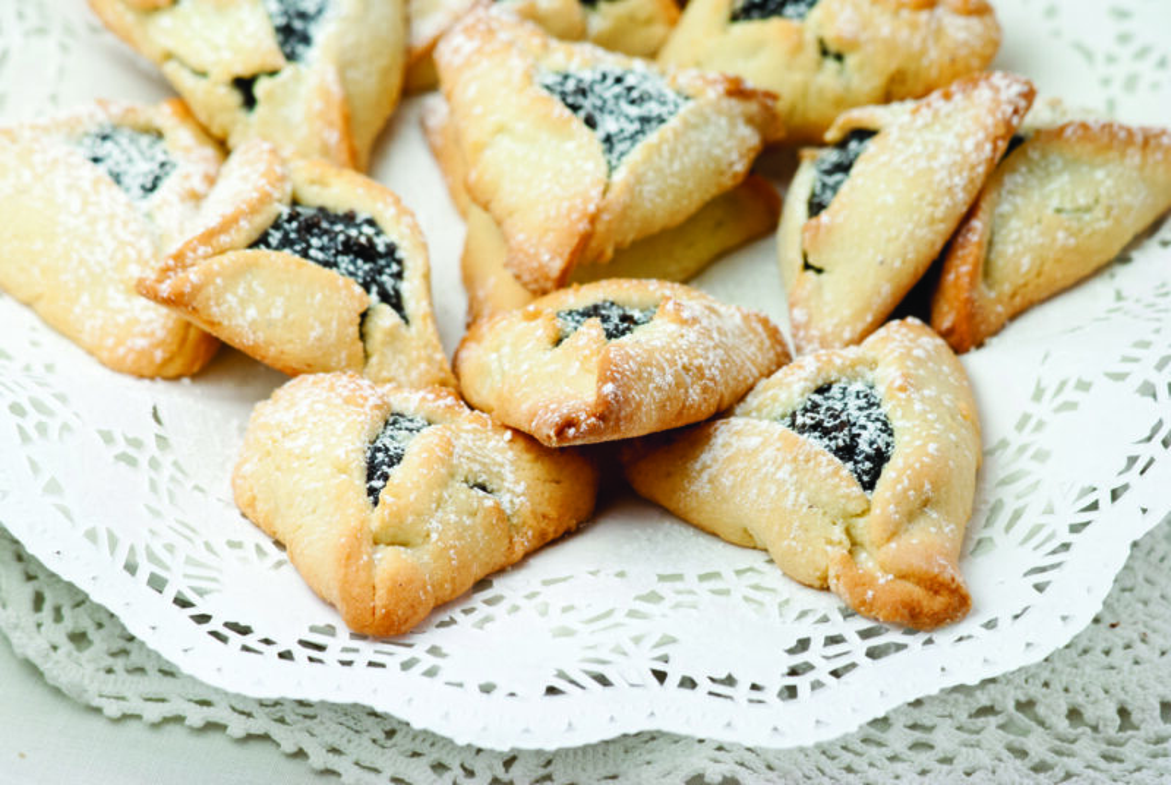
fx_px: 4153
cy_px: 392
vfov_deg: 10.8
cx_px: 586
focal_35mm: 128
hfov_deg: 16.0
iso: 400
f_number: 6.3
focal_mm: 85
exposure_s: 1/80
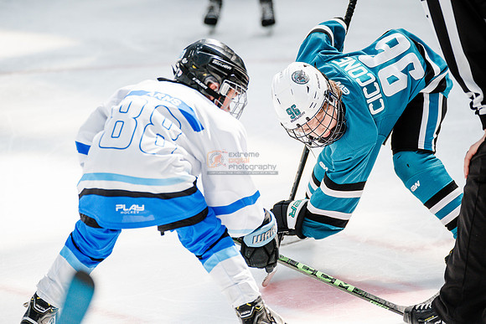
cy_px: 162
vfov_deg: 6.6
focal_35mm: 209
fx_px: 2822
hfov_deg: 9.8
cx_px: 243
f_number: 3.5
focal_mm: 209
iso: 1250
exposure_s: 1/2500
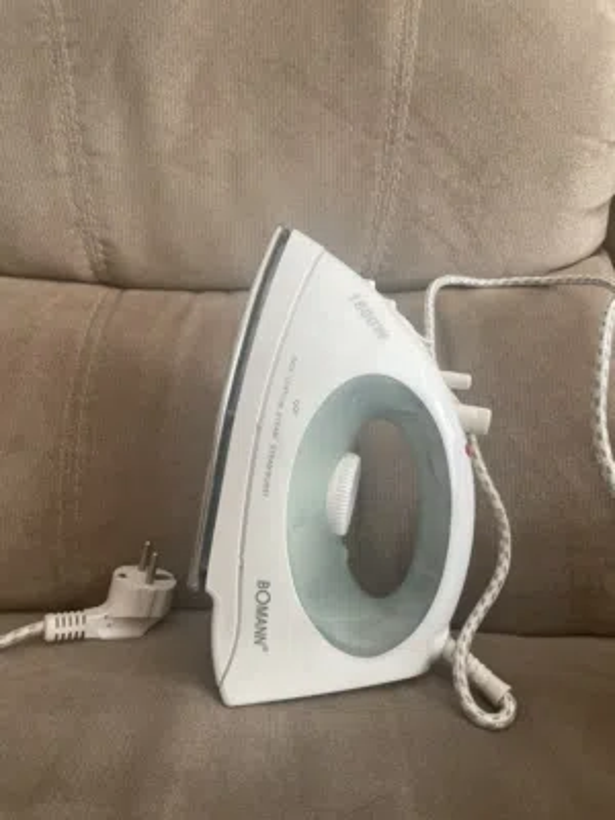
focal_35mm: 26
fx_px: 616
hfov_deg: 53.1
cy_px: 410
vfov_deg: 67.3
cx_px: 308
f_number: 1.6
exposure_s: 1/103
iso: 125
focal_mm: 4.2
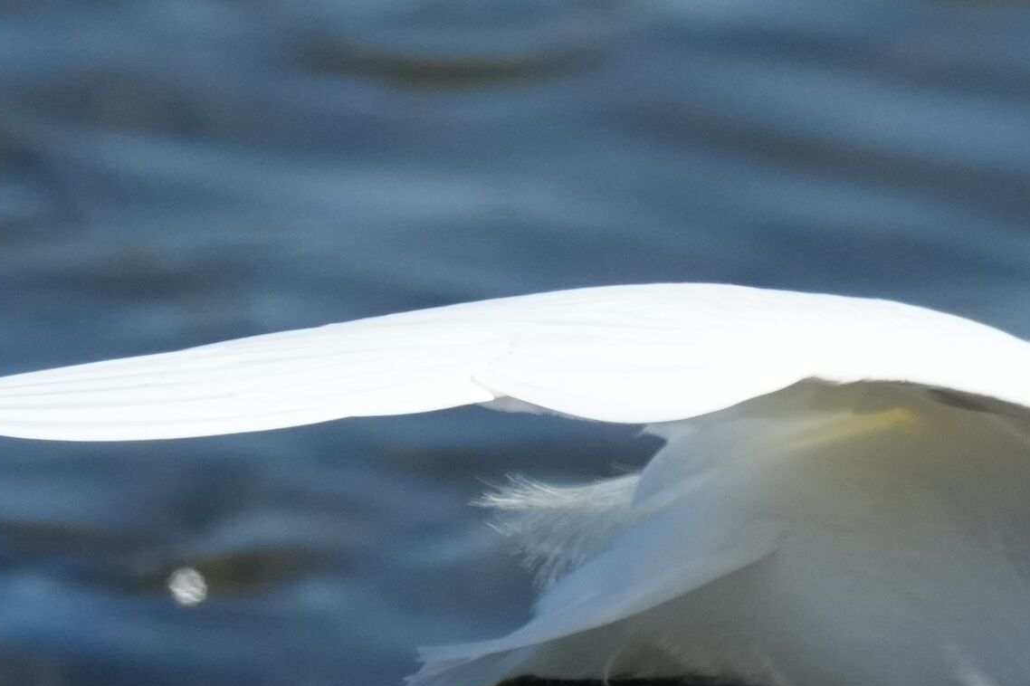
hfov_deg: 0.6
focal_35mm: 3190
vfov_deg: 0.4
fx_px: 91238
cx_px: 746
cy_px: 101
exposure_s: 1/3200
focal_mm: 560
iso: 800
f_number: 6.3
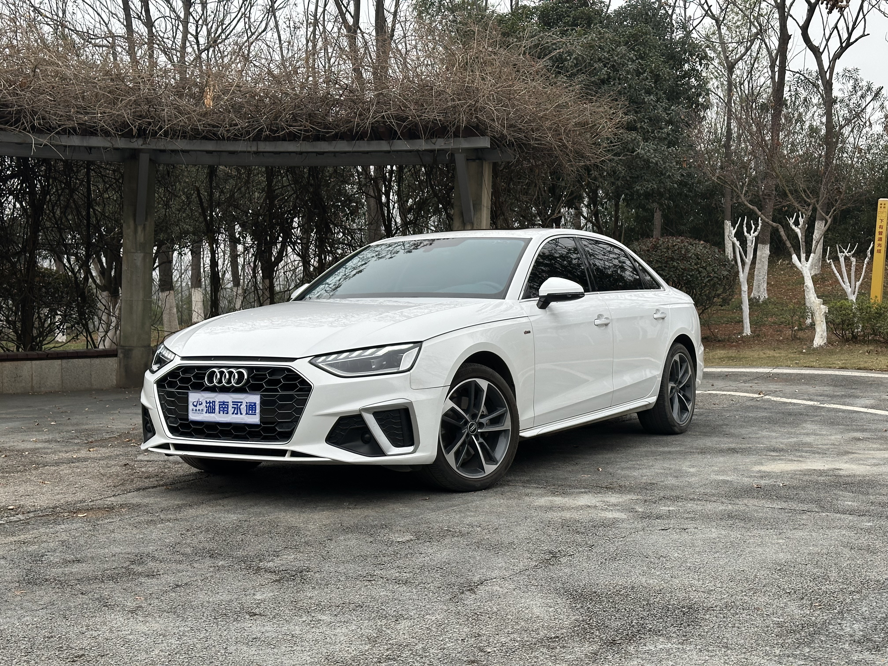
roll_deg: -0.9
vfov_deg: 30.3
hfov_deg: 39.7
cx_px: 444
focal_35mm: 48
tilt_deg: -1.7
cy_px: 333
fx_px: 1231
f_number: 1.78
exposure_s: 1/2203
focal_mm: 6.86
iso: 64
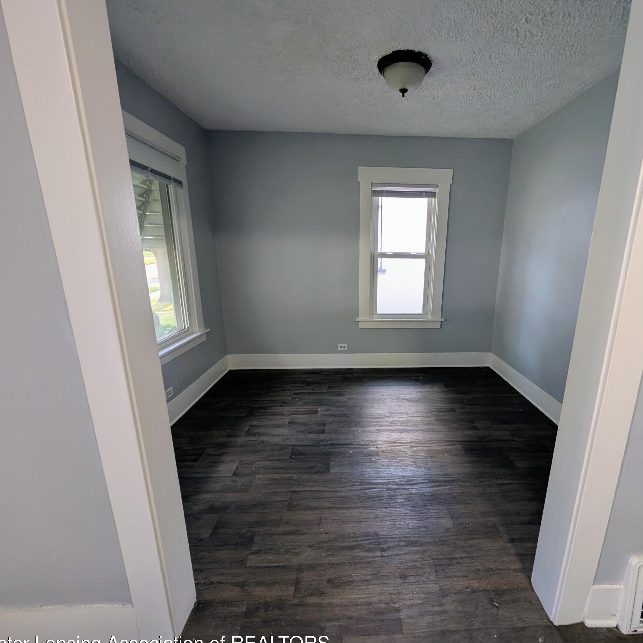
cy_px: 333
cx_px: 370
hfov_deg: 90.5
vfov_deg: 91.1
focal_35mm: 15
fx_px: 315
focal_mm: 2.02
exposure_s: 1/120
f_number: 1.7
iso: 255
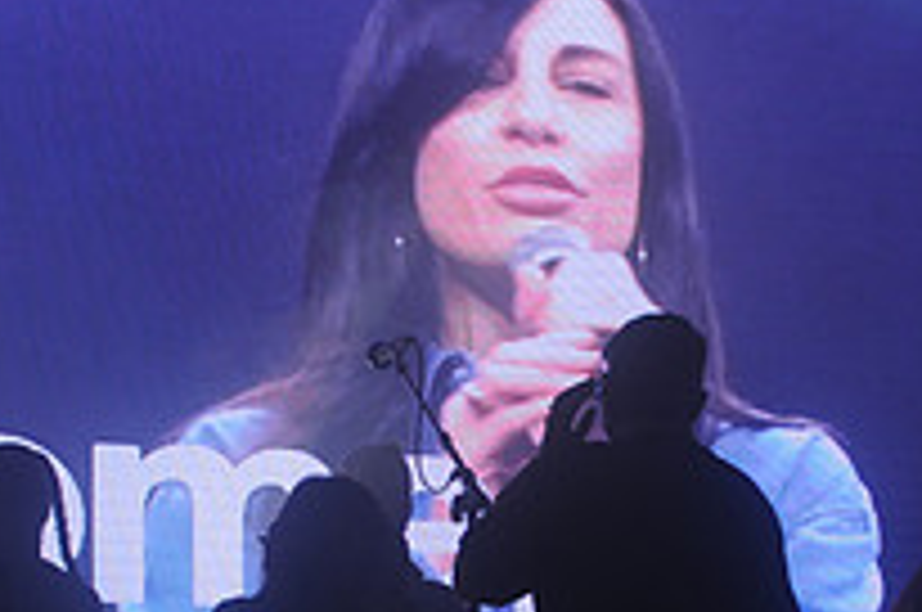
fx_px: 4782
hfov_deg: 11.0
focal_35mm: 187
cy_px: 630
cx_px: 513
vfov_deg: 7.3
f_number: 9
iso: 500
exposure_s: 1/125
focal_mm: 66
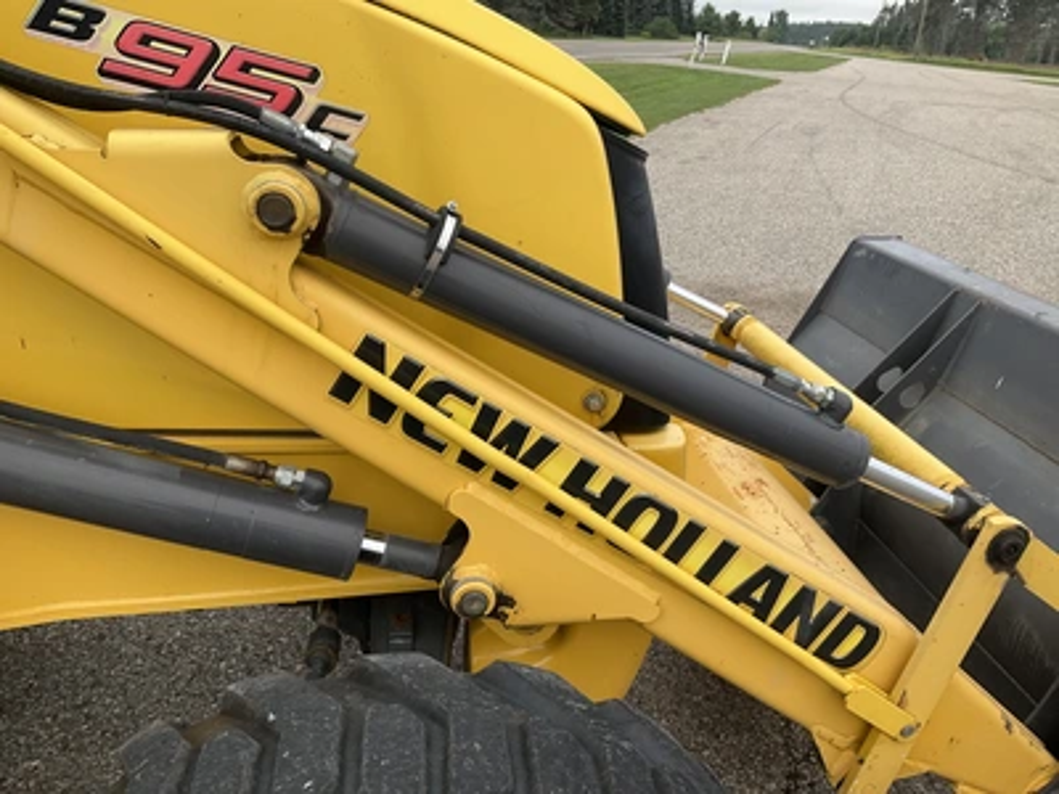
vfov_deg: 48.2
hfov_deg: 61.7
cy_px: 397
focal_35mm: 29
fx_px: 887
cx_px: 530
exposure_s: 1/425
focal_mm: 3
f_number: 1.8
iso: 25
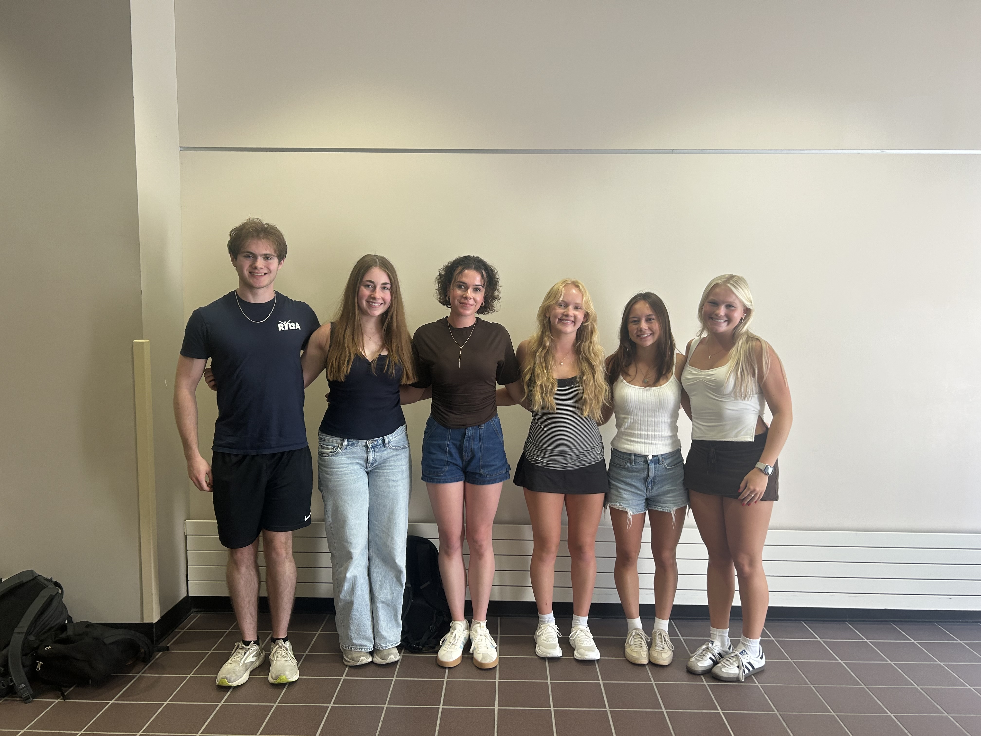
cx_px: 490
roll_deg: -0.4
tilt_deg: -6.0
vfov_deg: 53.1
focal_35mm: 26
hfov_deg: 67.3
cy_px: 368
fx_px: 737
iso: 100
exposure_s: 1/120
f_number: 1.5
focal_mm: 5.7
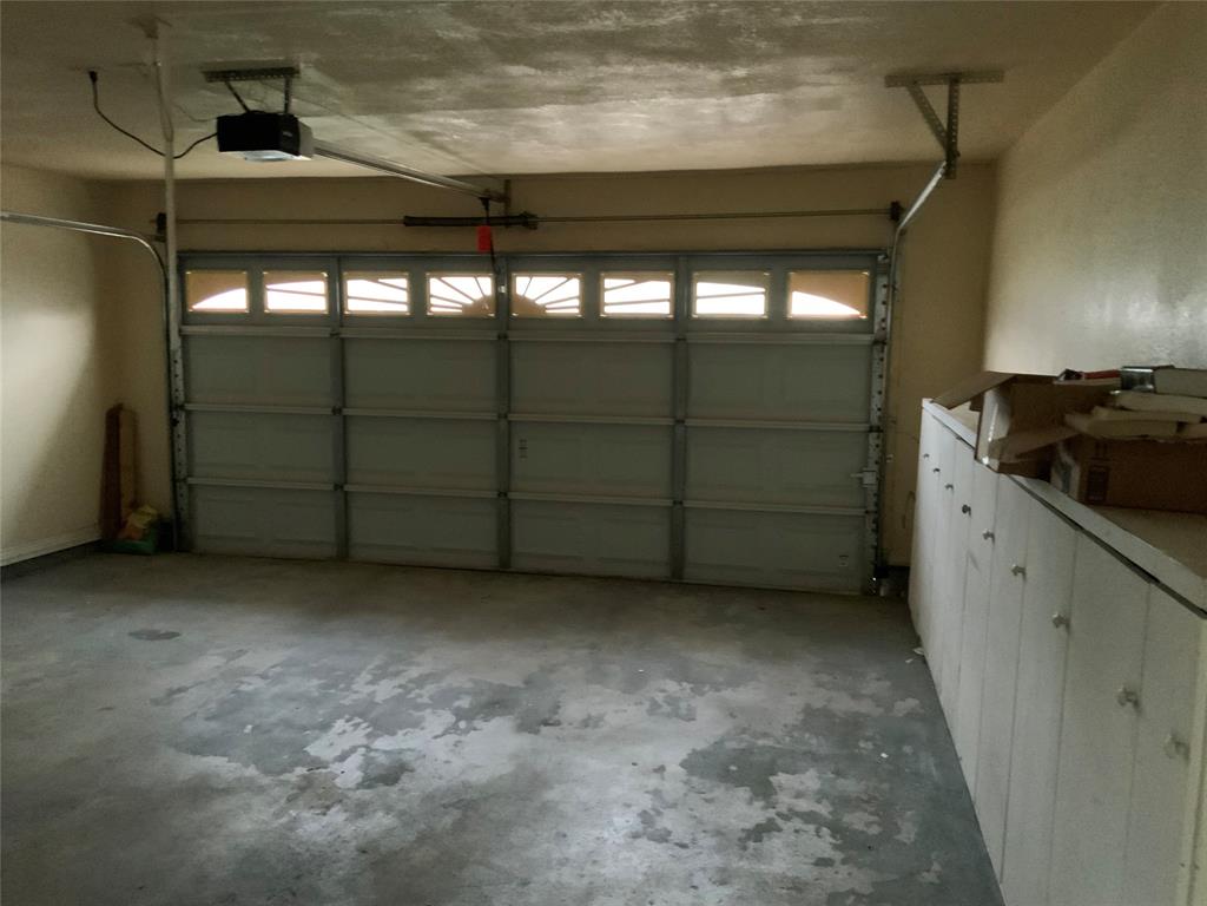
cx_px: 604
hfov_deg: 61.7
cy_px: 453
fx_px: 1011
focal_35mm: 29
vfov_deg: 48.2
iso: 640
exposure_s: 1/22
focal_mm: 3
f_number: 1.8
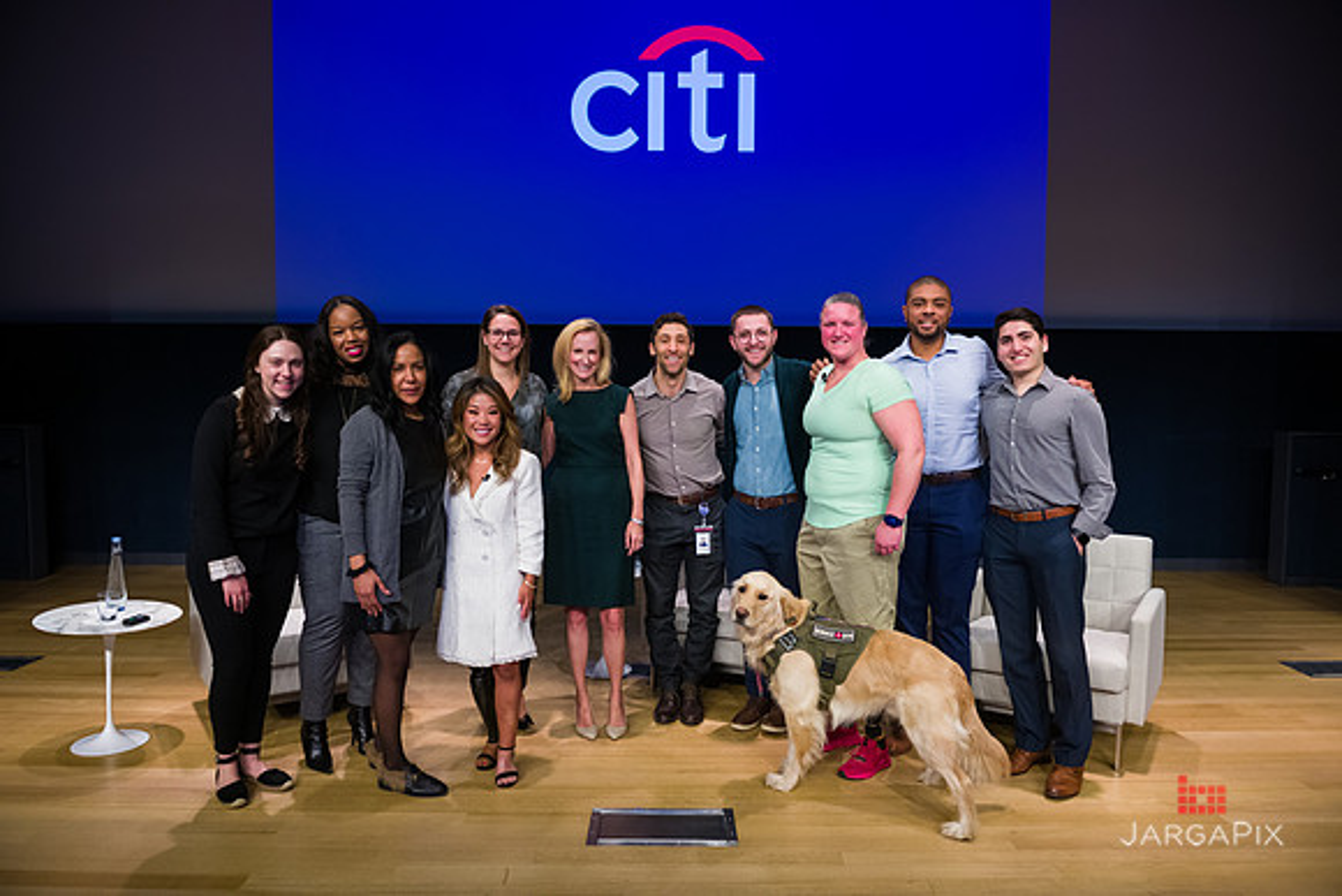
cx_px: 671
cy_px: 448
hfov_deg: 69.4
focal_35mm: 26
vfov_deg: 49.6
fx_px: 969
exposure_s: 1/250
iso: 1000
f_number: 5
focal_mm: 26
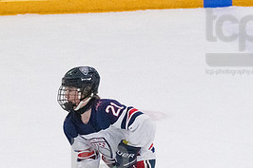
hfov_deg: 4.7
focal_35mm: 440
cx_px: 100
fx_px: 3090
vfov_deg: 3.1
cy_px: 172
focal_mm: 135
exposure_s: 1/1600
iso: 8000
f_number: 5
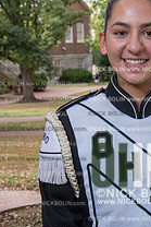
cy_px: 174
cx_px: 137
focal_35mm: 95
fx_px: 597
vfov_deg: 21.2
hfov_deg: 14.3
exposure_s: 1/100
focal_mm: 44
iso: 500
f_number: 8
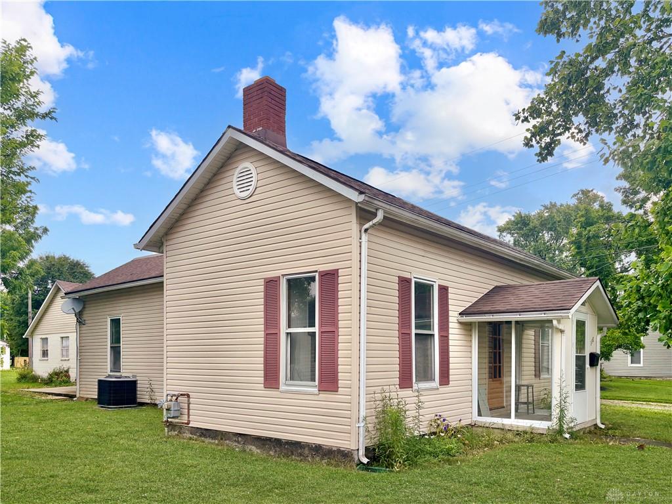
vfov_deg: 53.1
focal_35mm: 26
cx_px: 336
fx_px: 505
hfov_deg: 67.3
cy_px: 252
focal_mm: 5.96
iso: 50
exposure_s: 1/3205
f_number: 1.6
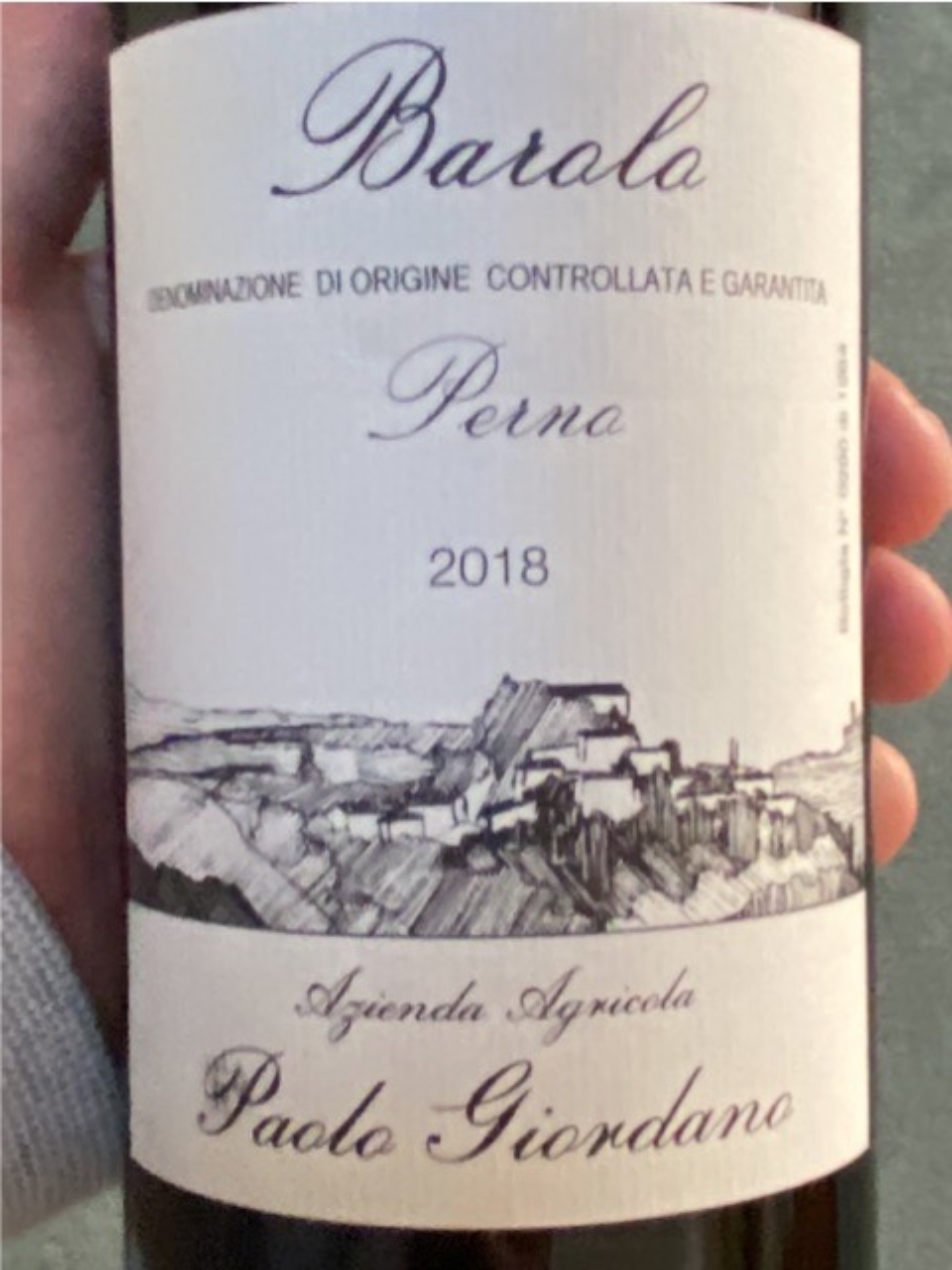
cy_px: 635
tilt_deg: -73.8
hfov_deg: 46.8
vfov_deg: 60.0
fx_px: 1100
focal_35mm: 30
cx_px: 476
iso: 500
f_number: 2.4
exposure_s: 1/40
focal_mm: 1.54
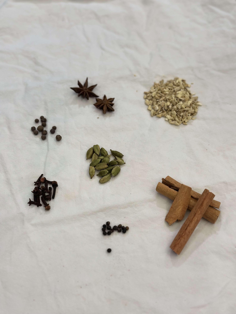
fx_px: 436
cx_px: 118
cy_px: 157
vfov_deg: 39.7
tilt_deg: -58.1
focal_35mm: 48
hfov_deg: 30.3
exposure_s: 1/60
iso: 80
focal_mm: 6.86
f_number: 1.78
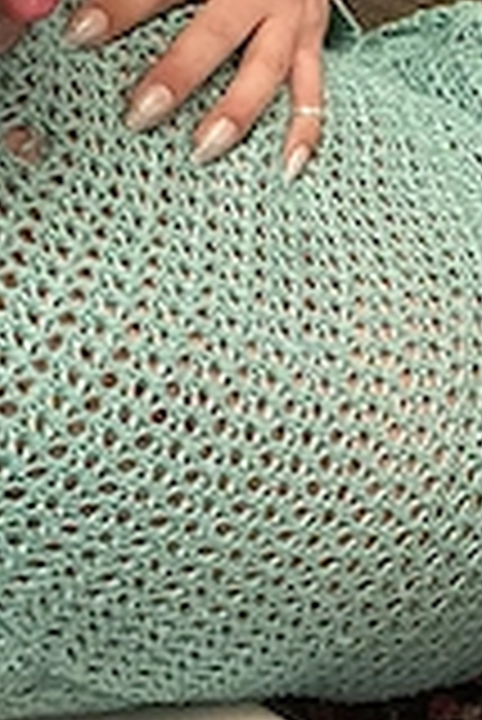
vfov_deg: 25.1
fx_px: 1563
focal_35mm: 78
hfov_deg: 17.3
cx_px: 419
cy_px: 63
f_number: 2.2
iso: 320
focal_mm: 2.71
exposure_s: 1/33
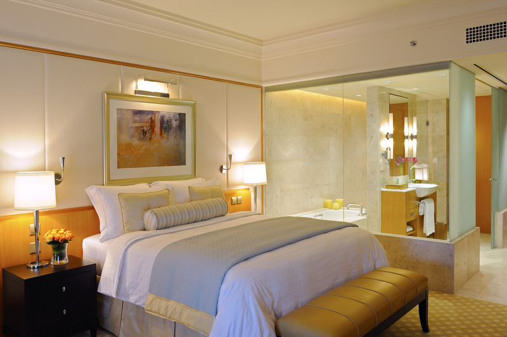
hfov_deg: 63.7
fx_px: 408
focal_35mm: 29
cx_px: 254
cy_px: 168
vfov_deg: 44.9
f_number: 8
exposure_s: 1/4
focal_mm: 29
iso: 200
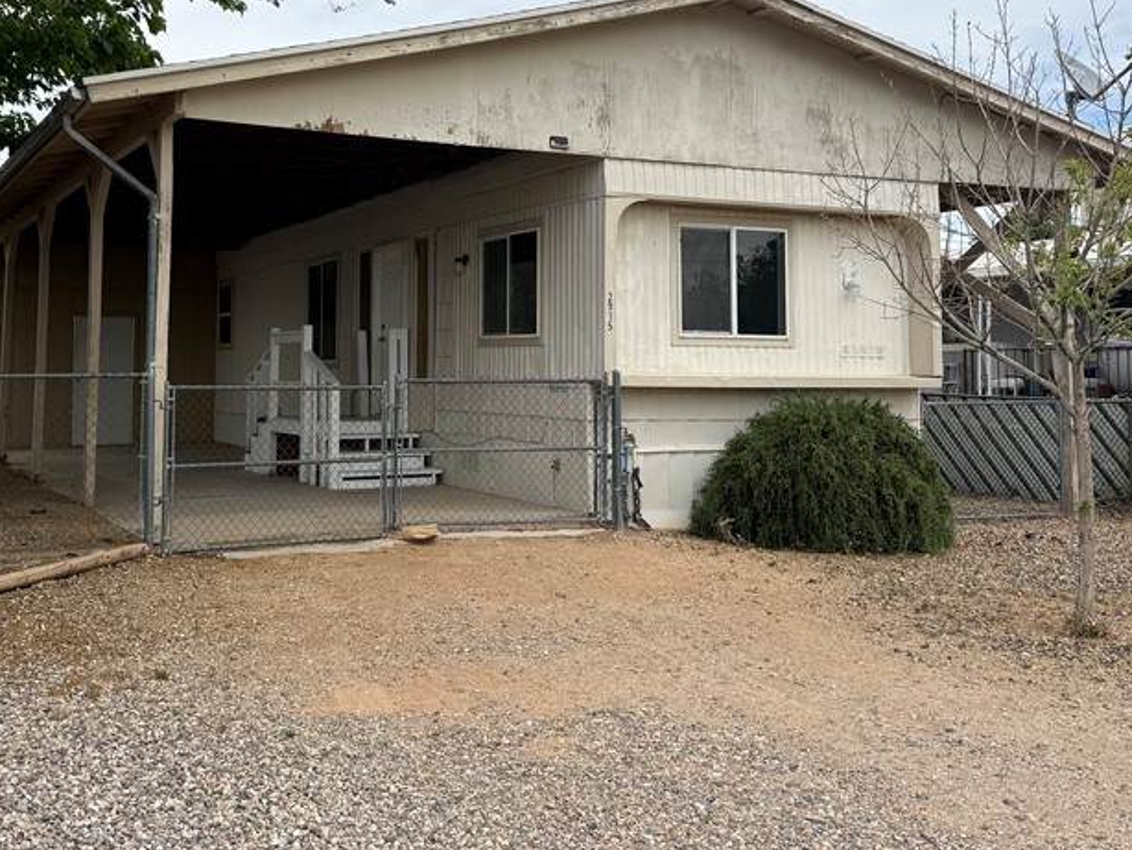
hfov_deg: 46.4
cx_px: 437
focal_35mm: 40
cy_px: 266
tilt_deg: +3.8
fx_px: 1309
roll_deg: +0.0
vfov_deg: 35.5
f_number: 1.78
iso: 80
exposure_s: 1/3759
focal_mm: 6.76
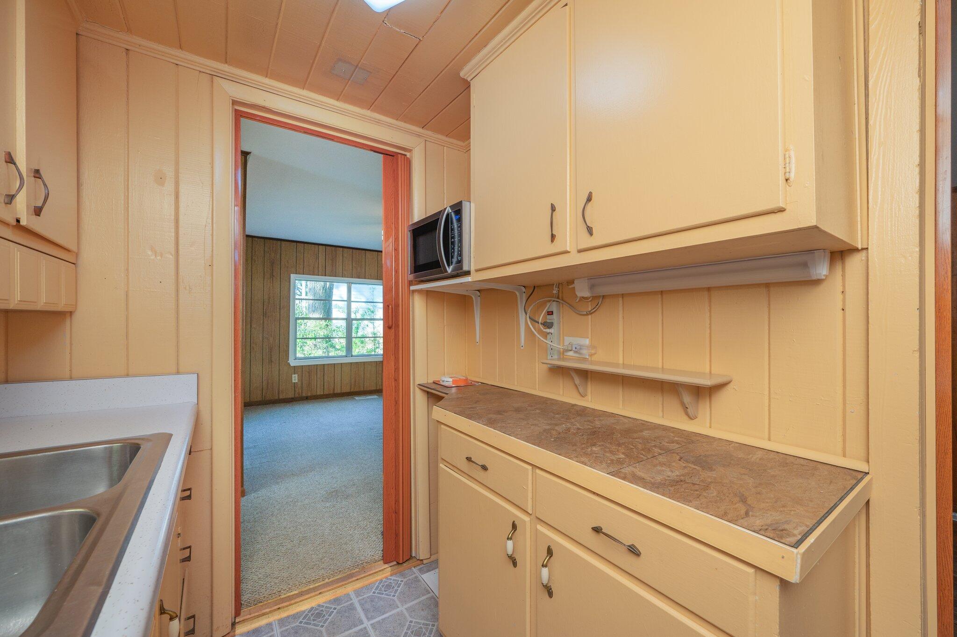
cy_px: 318
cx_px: 478
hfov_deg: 104.3
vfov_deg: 81.1
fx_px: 372
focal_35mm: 14
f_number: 8
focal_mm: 14
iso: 320
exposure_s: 1/60
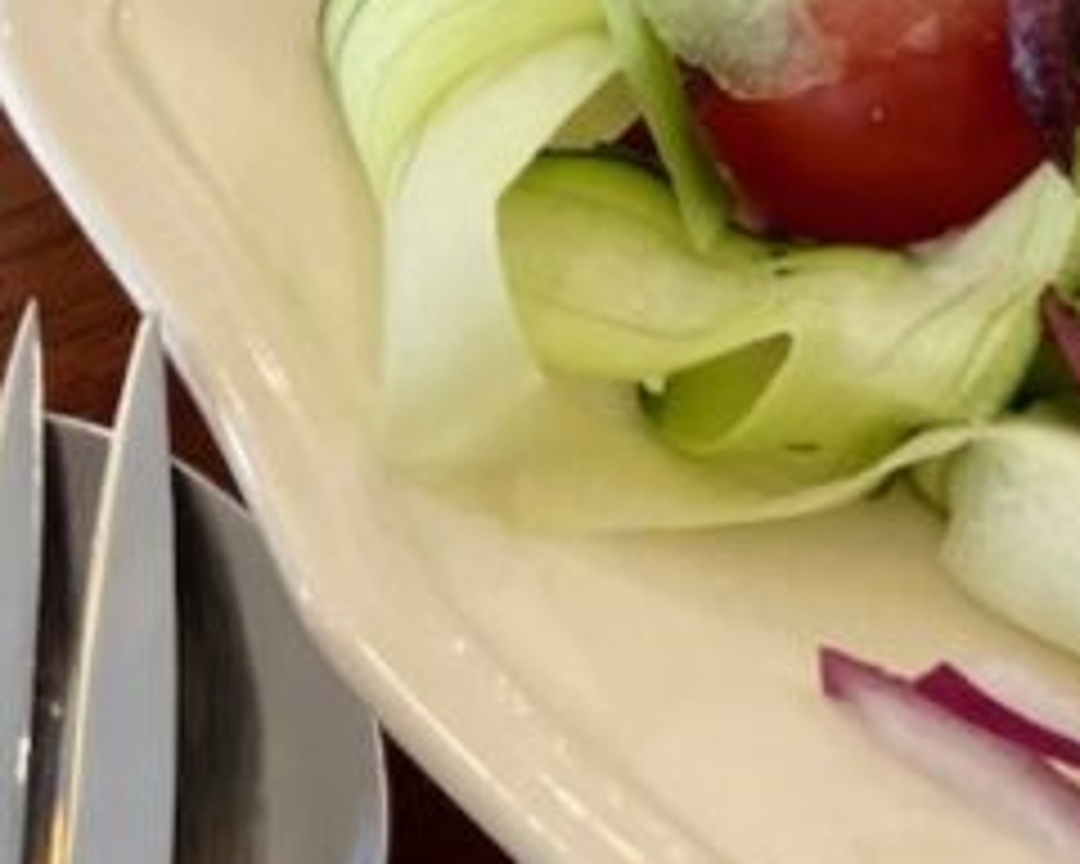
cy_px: -450
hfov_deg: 8.9
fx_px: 6936
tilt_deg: -46.9
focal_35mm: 217
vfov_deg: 7.0
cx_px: 356
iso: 100
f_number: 2
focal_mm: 6
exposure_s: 1/100
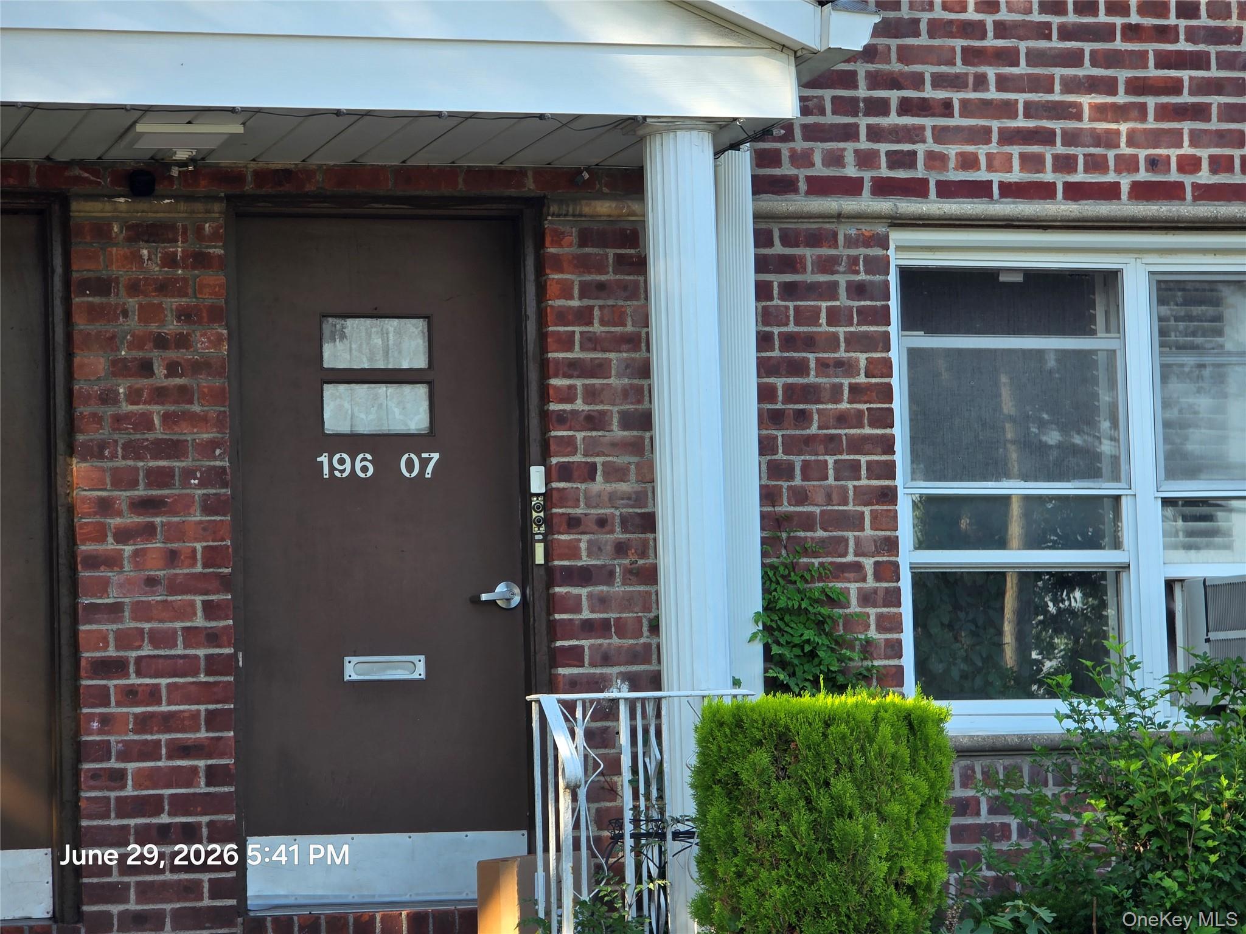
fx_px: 4139
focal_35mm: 115
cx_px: 623
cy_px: 467
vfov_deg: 12.9
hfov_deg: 17.1
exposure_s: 1/120
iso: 40
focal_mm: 18.6
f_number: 3.4
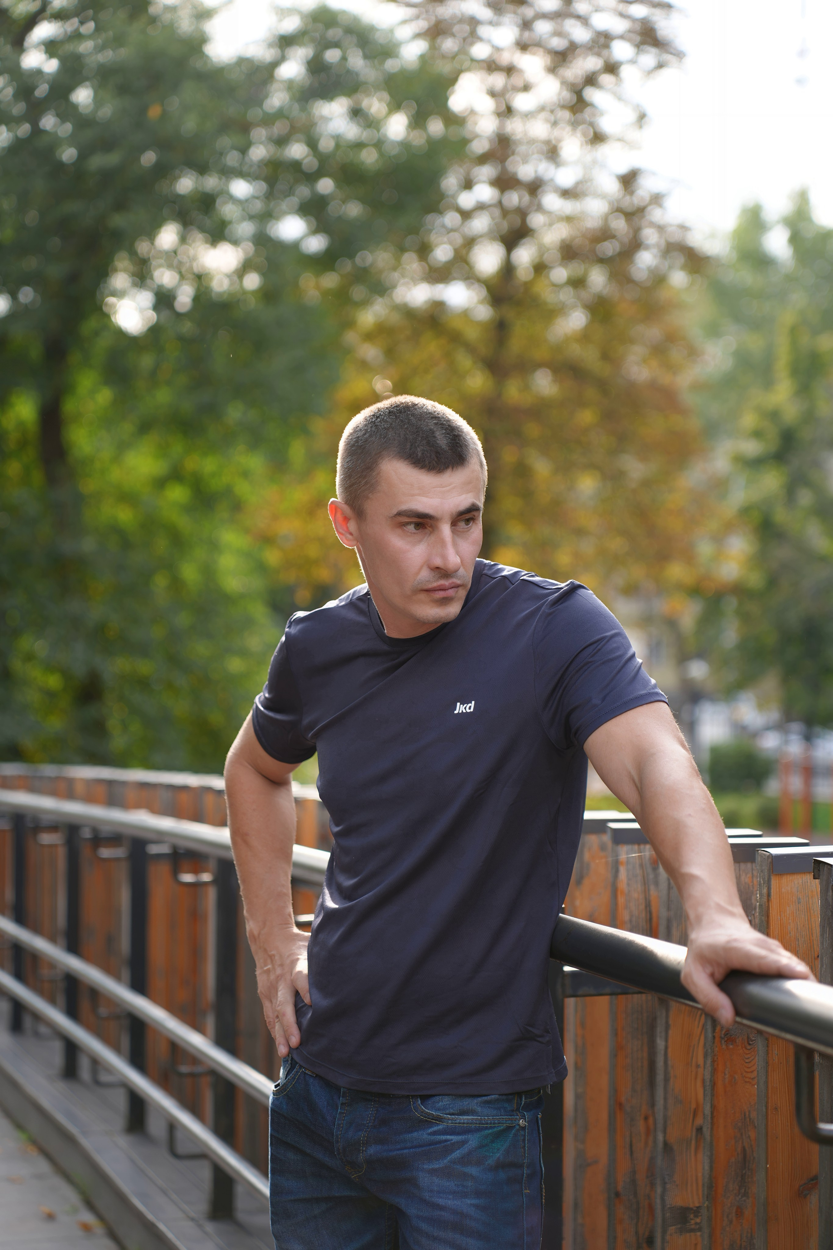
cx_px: 416
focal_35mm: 68
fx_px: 2360
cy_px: 625
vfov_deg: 29.7
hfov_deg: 20.0
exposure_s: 1/250
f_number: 2.8
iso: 100
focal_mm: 68
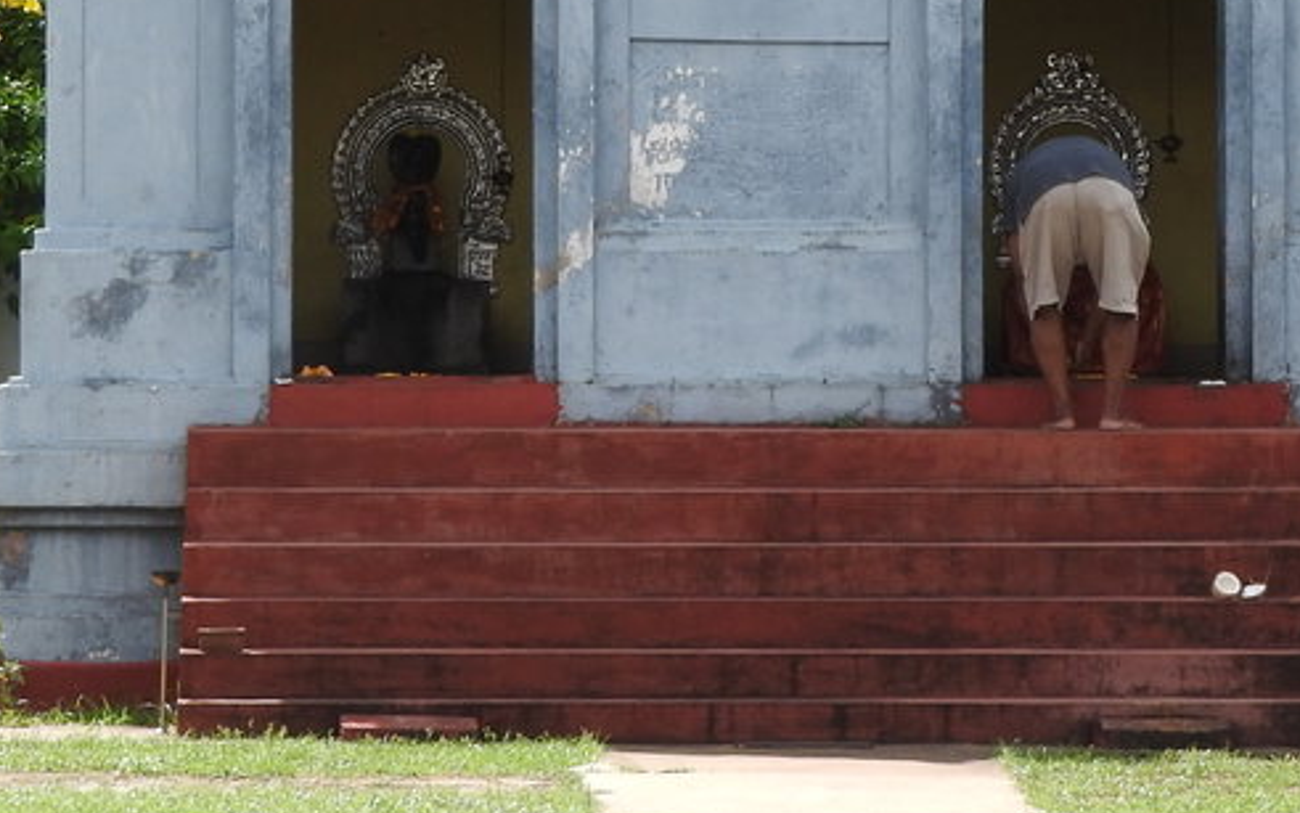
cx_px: 887
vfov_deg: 4.4
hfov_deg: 7.0
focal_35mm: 298
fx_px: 10559
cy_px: -183
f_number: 5
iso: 100
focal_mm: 20.6
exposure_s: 1/400
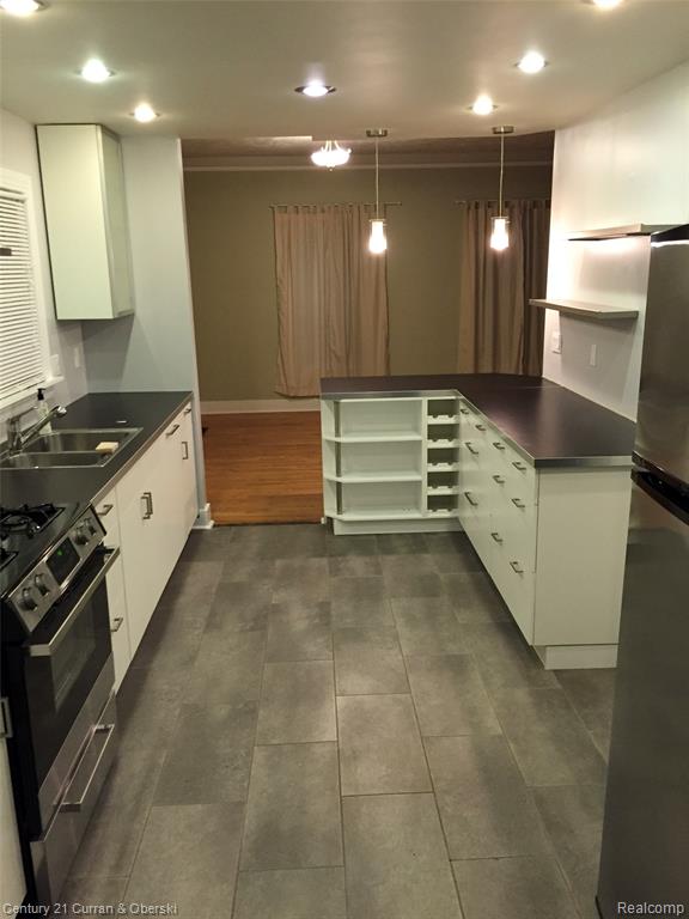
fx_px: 770
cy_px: 460
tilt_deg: -13.7
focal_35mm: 29
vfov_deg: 61.7
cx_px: 344
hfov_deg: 48.2
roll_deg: +0.9
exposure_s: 1/30
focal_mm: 4.15
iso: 160
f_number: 2.2
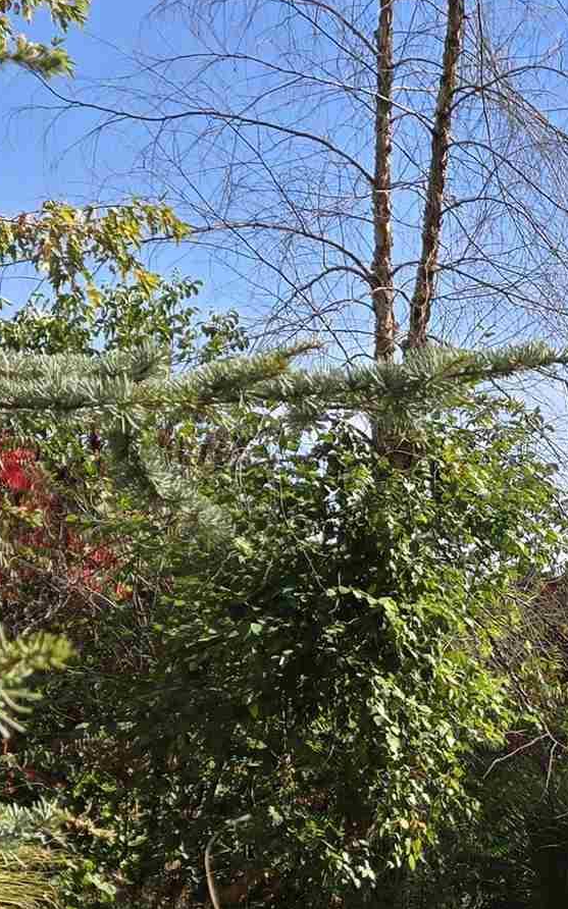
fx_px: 2082
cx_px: 753
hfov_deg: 14.8
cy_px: 674
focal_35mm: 84
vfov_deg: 24.4
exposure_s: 1/1380
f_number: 1.8
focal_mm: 5.4
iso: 25
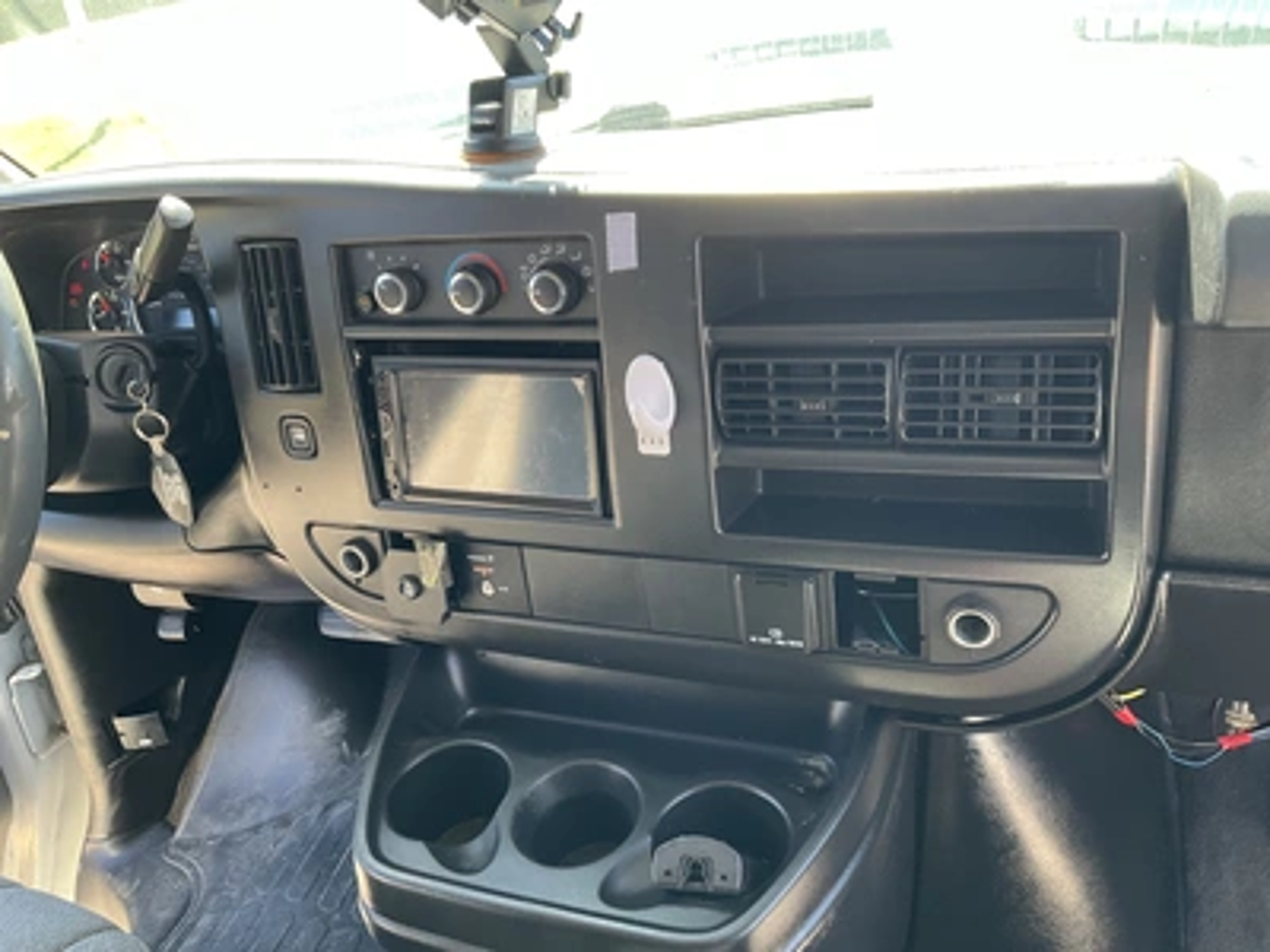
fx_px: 1064
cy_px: 476
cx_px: 635
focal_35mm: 29
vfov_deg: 48.2
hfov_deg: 61.7
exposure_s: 1/117
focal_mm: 3
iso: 64
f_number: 1.8
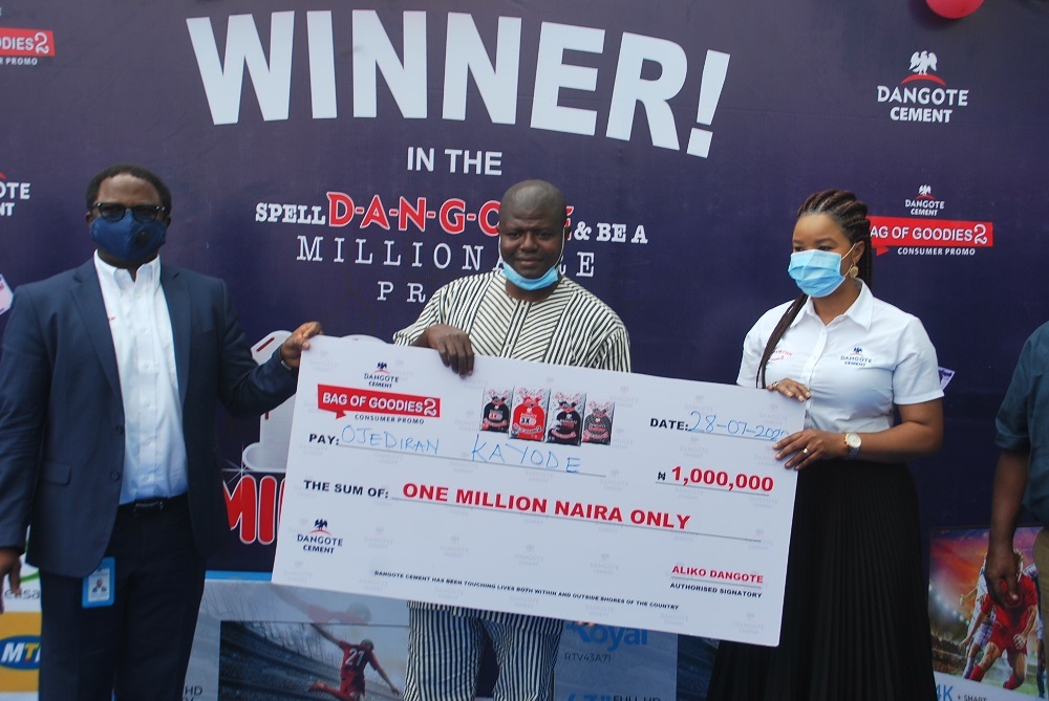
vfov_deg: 28.1
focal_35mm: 48
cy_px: 350
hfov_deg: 41.1
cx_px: 524
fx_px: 1400
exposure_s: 1/160
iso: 100
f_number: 6.3
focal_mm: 32
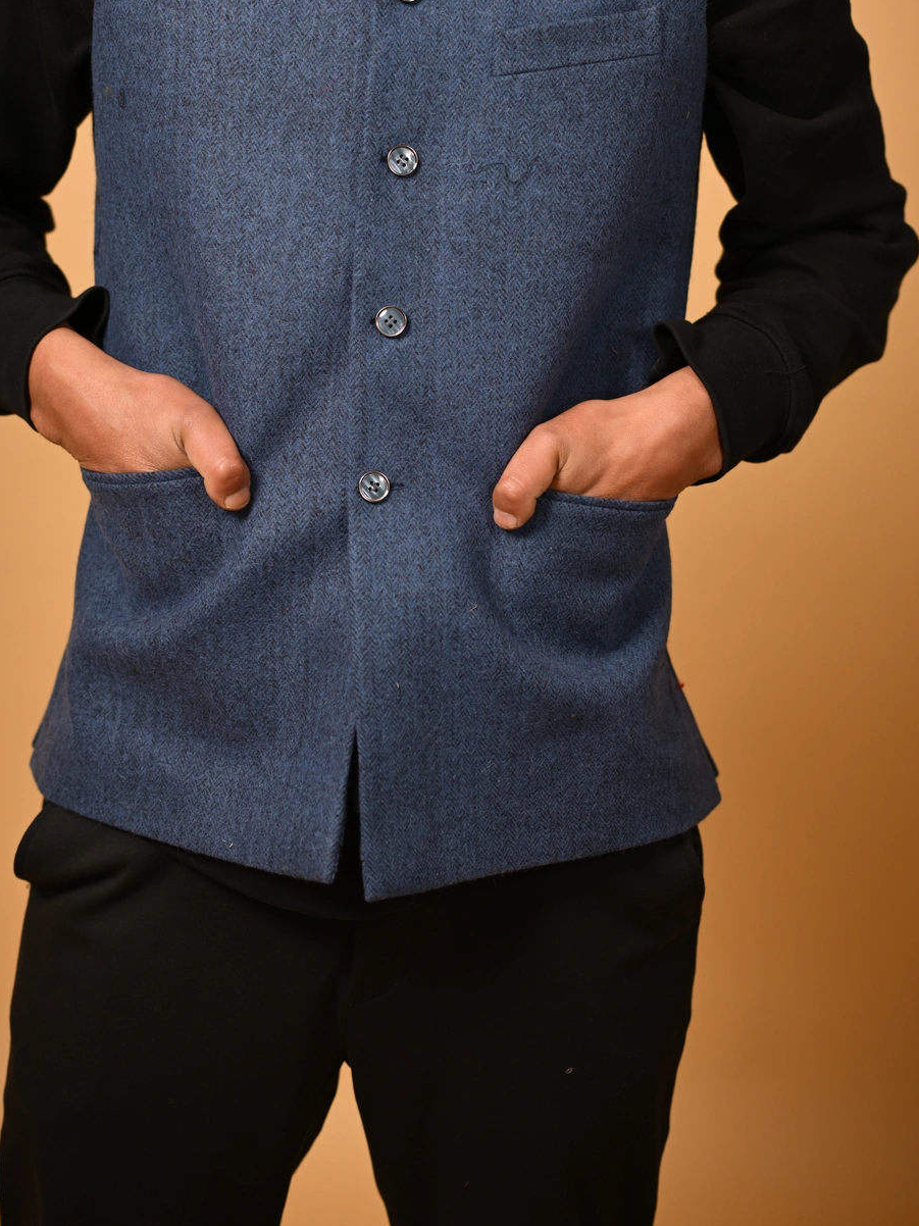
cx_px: 378
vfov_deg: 29.2
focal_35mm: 66
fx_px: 2337
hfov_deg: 22.2
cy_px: 423
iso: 200
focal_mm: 50
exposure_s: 1/1250
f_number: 2.2
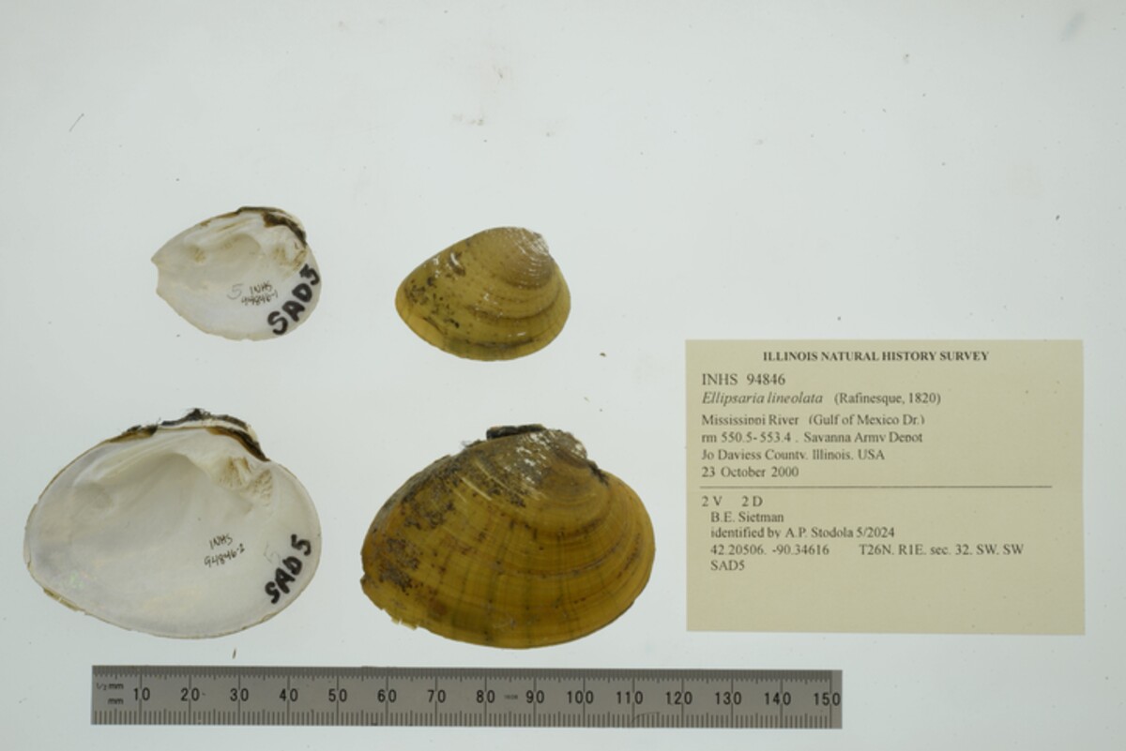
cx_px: 563
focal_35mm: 60
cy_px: 376
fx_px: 1877
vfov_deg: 22.6
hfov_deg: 33.4
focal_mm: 60
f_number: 32
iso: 100
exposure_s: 1/13
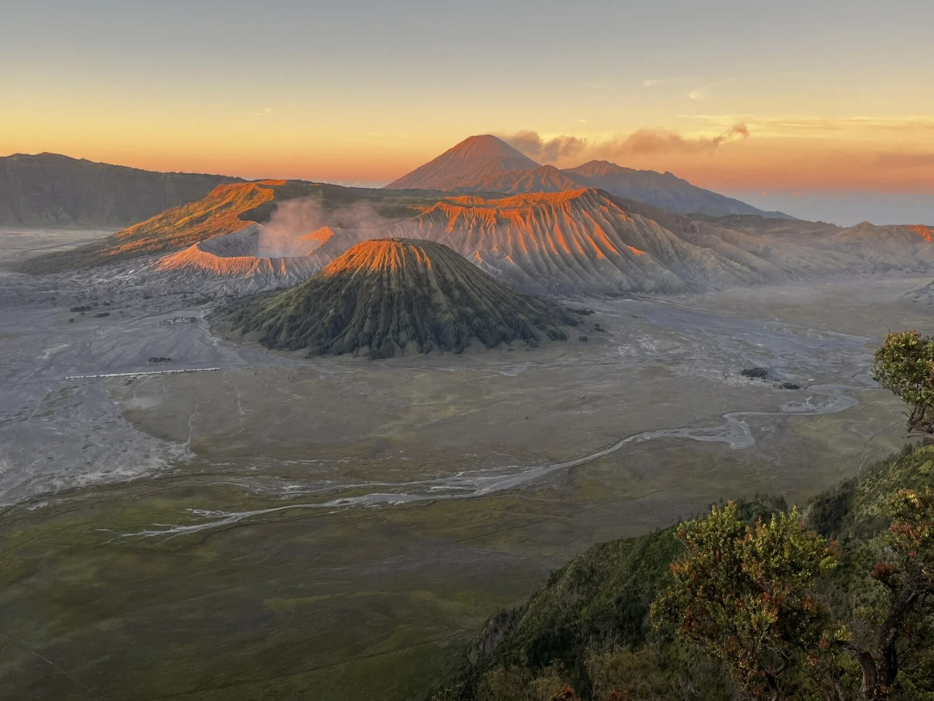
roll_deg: -0.1
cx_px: 467
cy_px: 350
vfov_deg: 53.1
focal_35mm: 26
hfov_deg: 67.3
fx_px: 702
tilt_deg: -14.1
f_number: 1.6
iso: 40
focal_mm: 5.1
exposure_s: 1/121
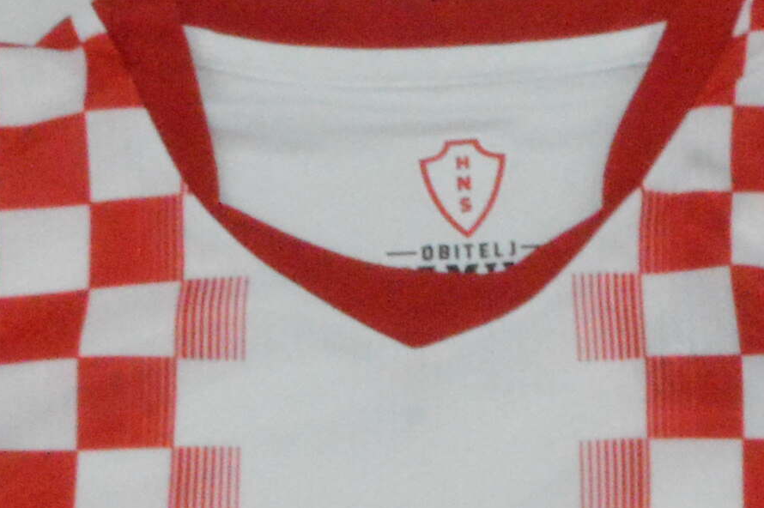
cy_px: 1145
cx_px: 1313
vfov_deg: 5.9
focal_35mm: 223
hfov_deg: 8.9
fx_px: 4729
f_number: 25
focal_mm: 22
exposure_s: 1/200
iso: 3200
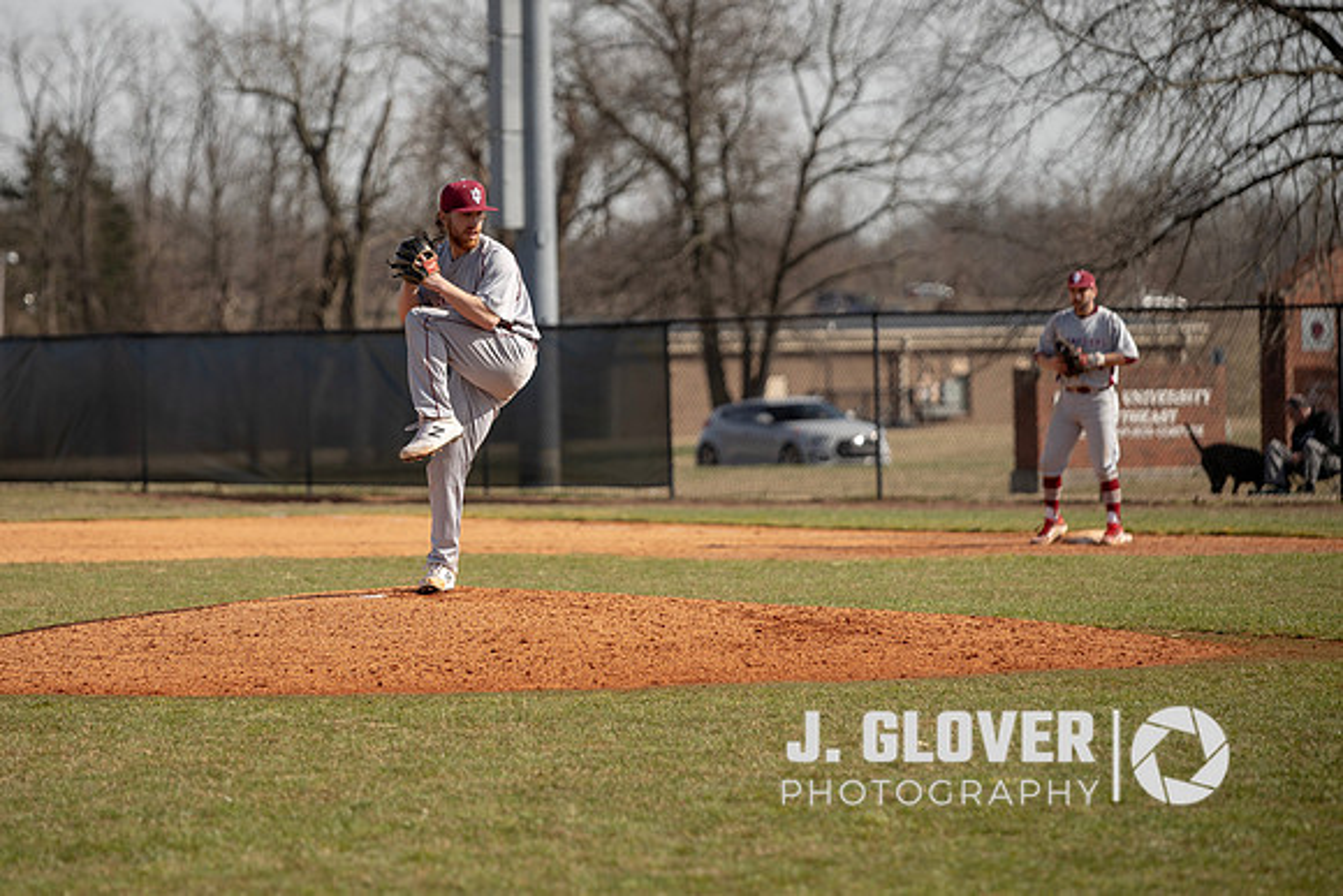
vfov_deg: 7.2
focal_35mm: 191
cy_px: 320
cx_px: 515
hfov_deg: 10.7
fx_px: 7142
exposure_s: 1/2000
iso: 200
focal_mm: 149
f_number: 2.8
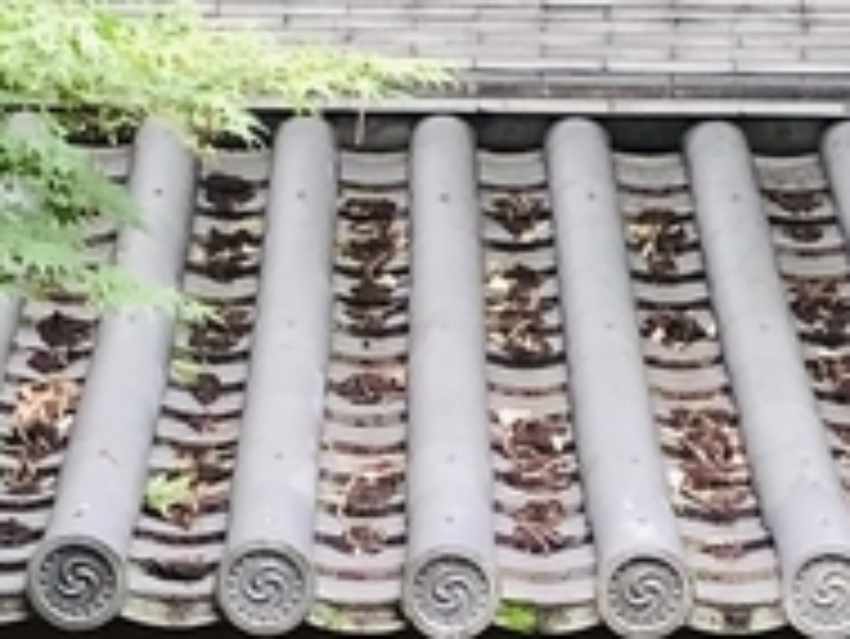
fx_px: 4374
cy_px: 652
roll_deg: +0.0
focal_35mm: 178
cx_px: 472
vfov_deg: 8.3
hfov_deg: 11.1
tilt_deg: +12.5
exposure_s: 1/15
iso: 64
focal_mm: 4
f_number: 1.8
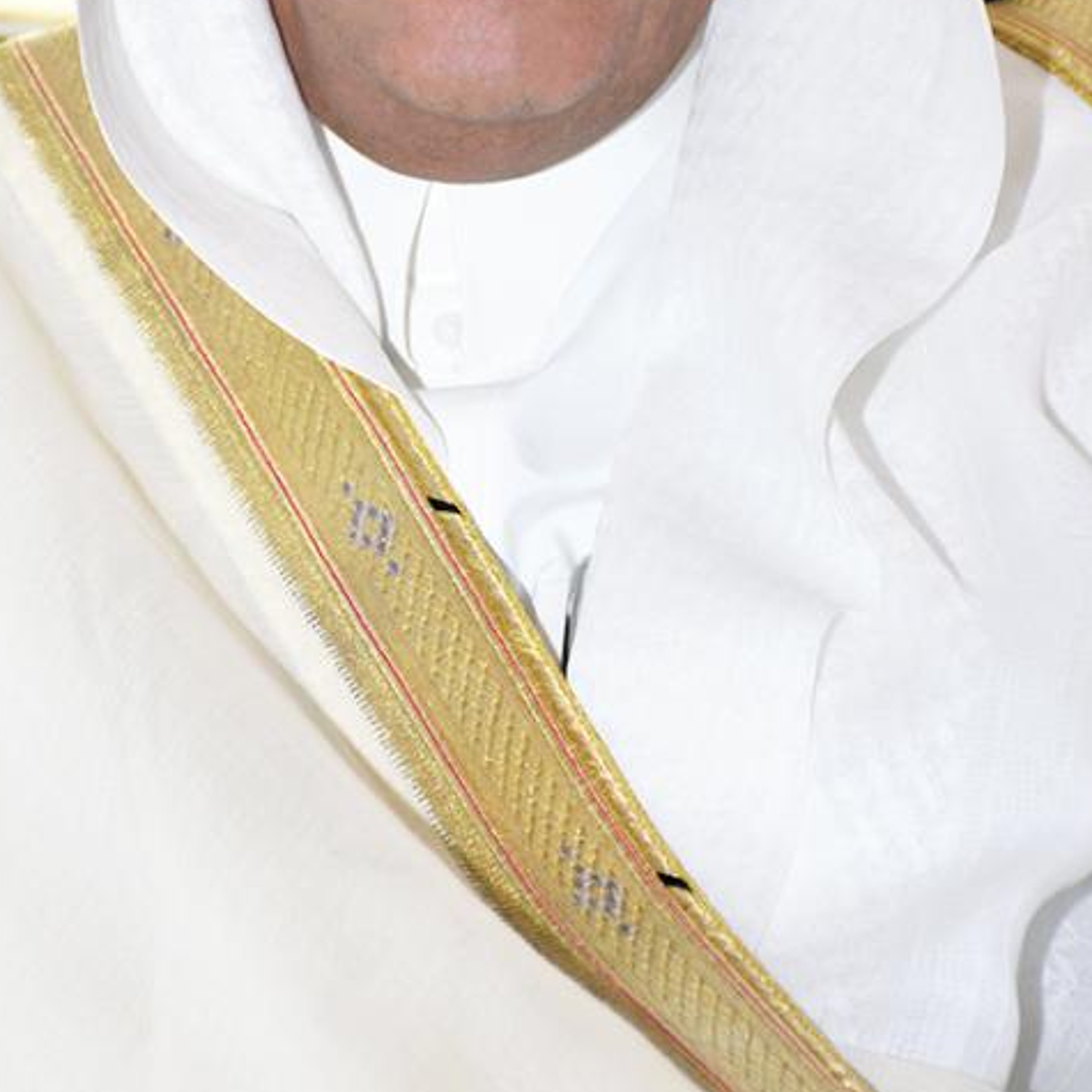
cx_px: 441
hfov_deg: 9.9
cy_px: 87
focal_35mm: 177
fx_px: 6317
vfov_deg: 9.8
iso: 400
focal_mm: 66
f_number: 5
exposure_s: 1/250
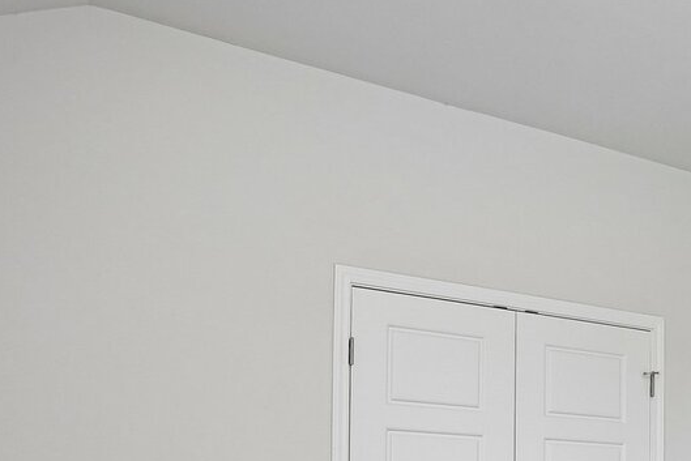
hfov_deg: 35.8
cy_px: 545
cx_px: 716
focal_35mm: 49
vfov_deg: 25.0
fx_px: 941
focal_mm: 16
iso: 400
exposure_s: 1/20
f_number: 8
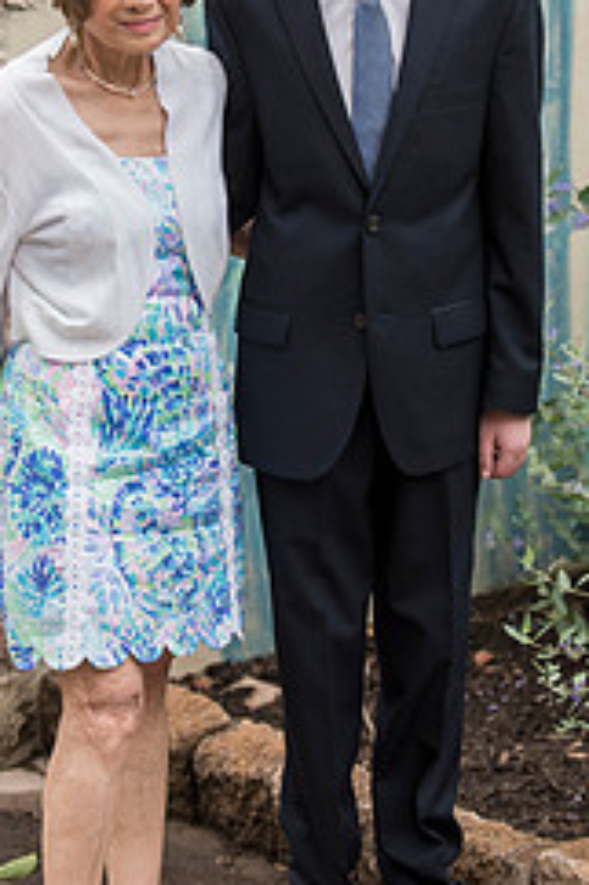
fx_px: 3563
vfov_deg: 14.1
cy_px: 318
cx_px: 267
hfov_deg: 9.4
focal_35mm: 145
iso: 400
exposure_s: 1/1250
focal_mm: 78
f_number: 3.2
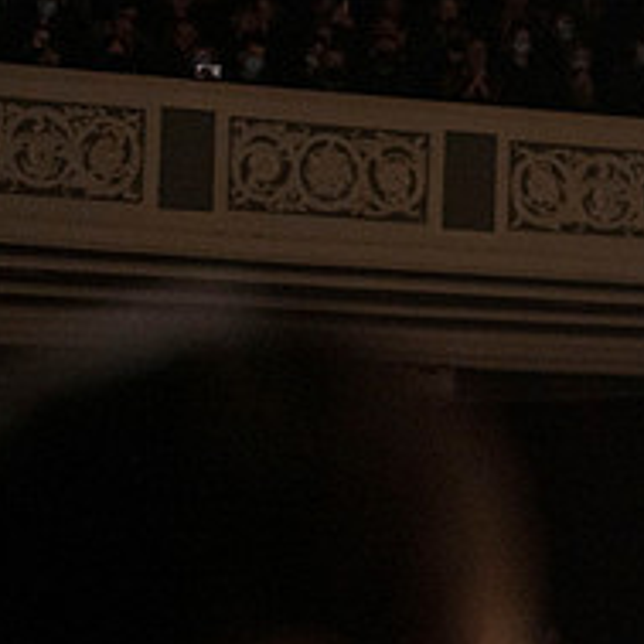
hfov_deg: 9.3
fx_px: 3831
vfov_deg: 9.6
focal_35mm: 182
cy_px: 515
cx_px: 971
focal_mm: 70
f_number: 2.8
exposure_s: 1/500
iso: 2500
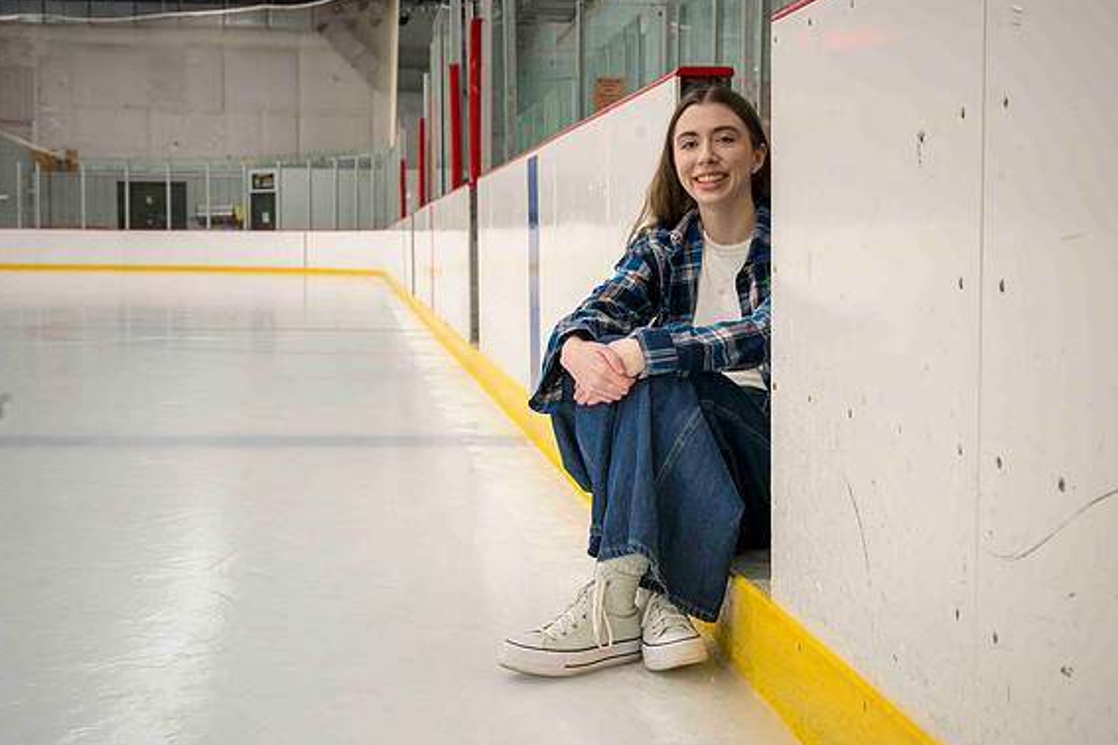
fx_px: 1646
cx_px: 560
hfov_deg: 37.5
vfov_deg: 25.5
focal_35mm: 53
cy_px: 373
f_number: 8
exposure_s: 1/250
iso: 3200
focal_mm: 51
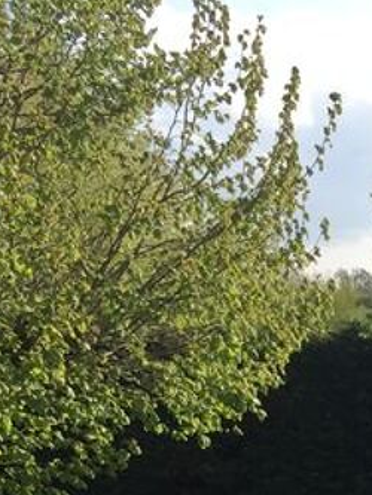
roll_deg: -0.1
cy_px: 964
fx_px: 1661
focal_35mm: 116
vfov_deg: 14.4
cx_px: 682
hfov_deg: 11.8
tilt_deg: -20.1
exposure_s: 1/1014
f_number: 2.2
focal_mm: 4.15
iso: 32
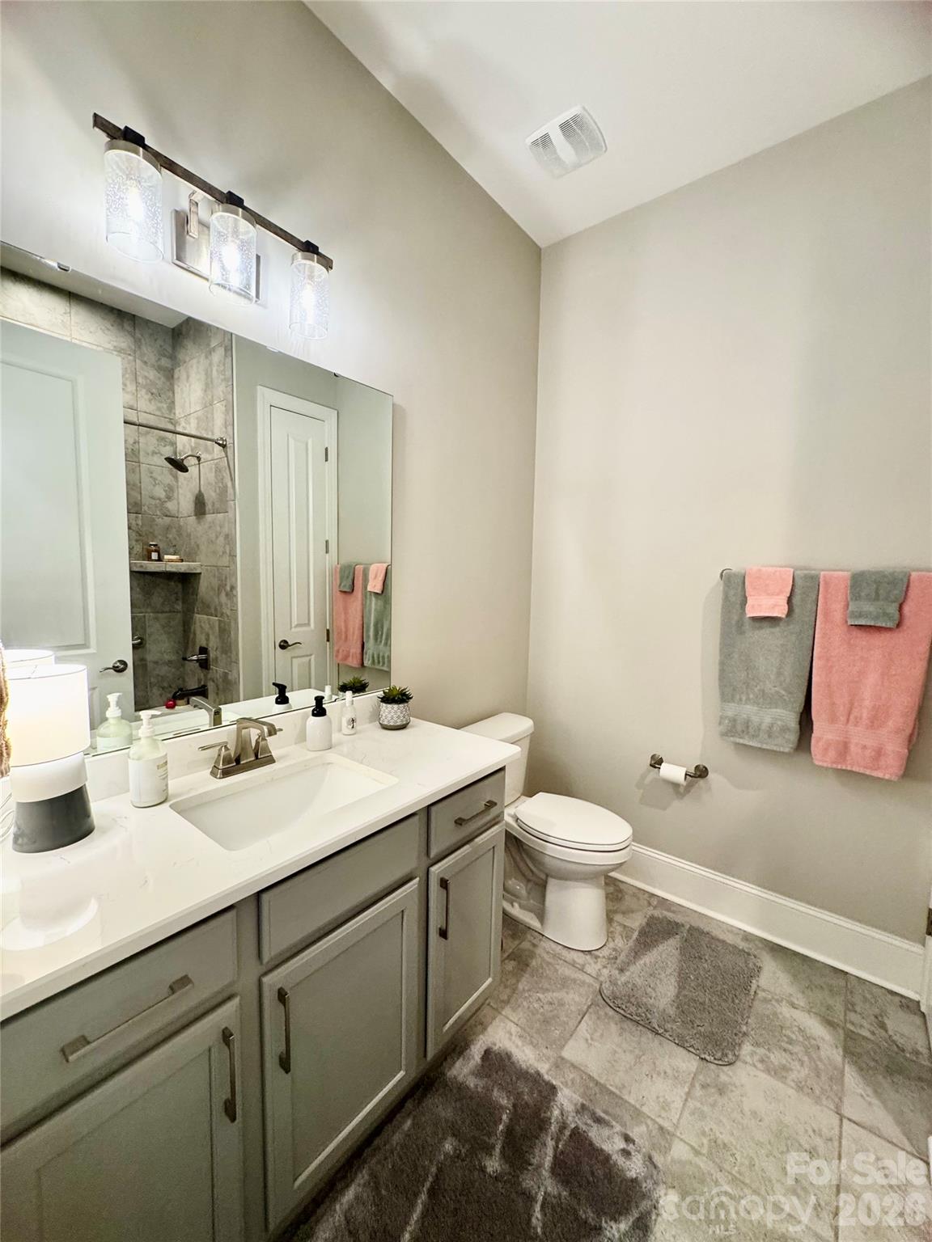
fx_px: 503
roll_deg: -1.4
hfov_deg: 85.7
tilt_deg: -5.2
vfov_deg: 102.1
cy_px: 621
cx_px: 466
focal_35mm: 14
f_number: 2.2
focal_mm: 2.22
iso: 250
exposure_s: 1/60
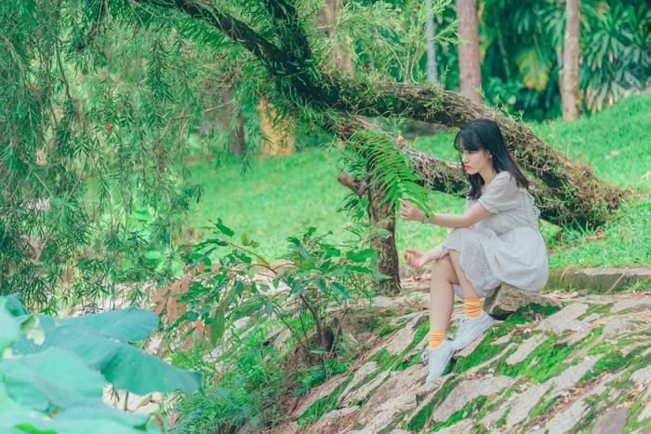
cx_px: 326
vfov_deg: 7.6
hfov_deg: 11.4
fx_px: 3253
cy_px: 217
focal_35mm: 180
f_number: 5.6
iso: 500
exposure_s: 1/400
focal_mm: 180
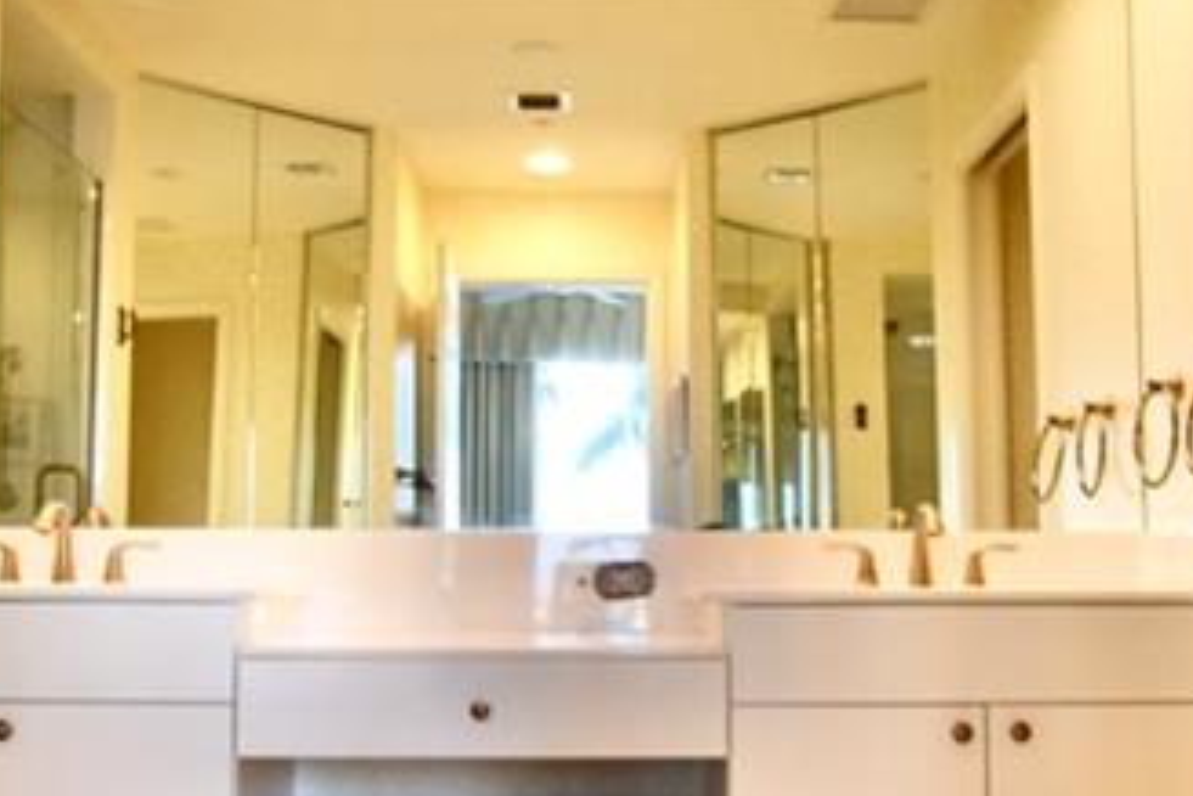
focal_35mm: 47
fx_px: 1557
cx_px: 606
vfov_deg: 28.6
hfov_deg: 41.9
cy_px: 409
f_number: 9
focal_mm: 10
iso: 140
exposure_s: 1/15
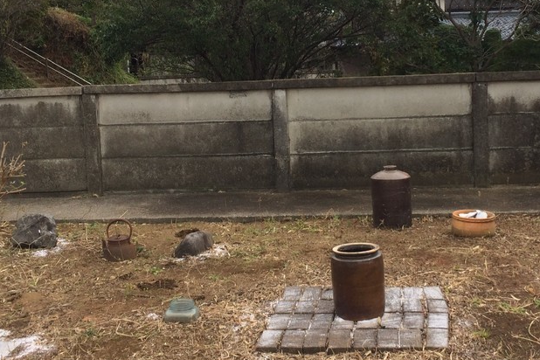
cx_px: 320
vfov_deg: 26.8
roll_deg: +1.7
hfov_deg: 39.5
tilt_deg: -7.8
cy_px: 118
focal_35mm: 50
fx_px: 750
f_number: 2.2
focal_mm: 4.15
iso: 32
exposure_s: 1/1001
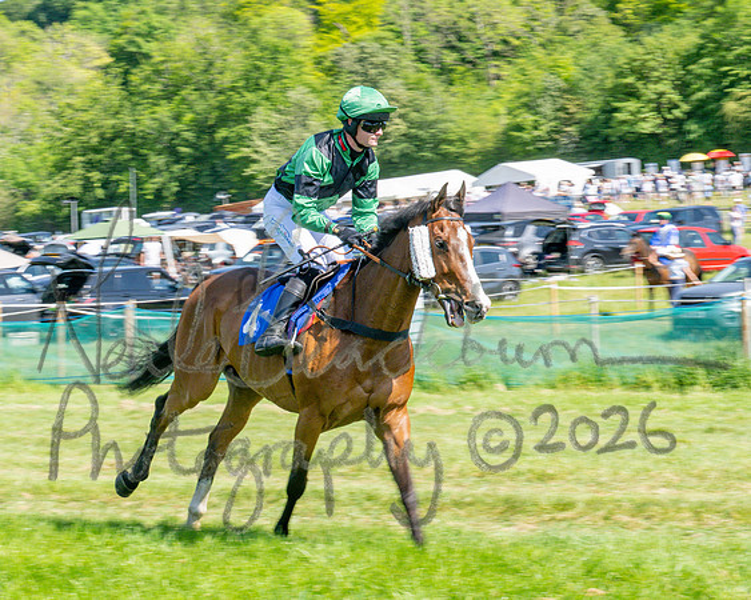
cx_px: 259
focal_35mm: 114
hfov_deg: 16.9
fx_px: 2526
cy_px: 314
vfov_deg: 13.6
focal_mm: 70
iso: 200
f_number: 18
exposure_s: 1/160
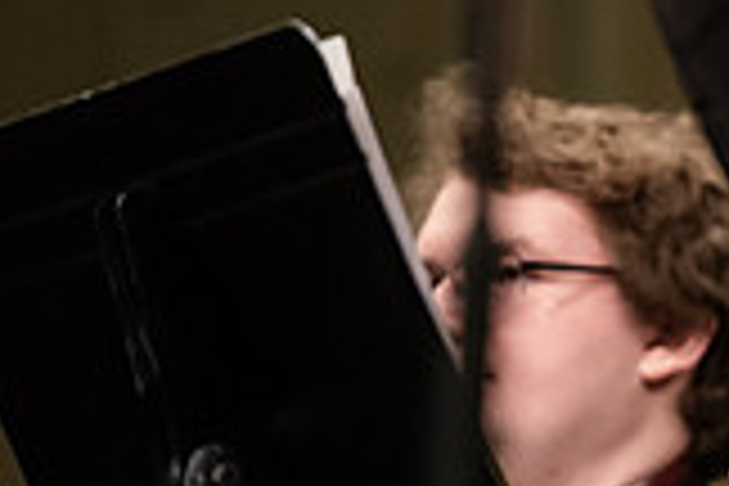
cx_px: 1076
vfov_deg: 2.2
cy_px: 308
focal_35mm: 628
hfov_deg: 3.3
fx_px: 12716
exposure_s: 1/250
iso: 2500
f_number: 3.2
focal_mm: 175
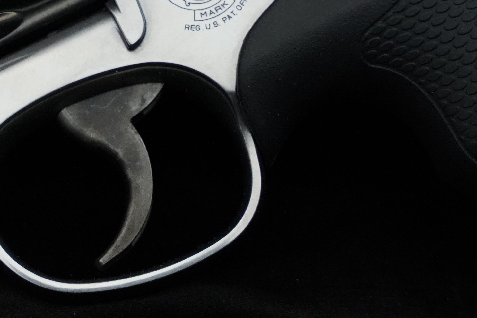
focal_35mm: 150
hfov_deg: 13.6
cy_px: 11
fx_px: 1994
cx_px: 91
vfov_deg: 9.1
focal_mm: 61.2
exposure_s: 1/320
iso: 8000
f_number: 6.3
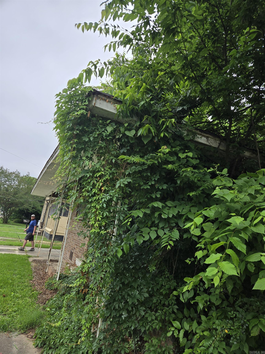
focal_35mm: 23
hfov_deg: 58.9
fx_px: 235
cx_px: 132
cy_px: 177
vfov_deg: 73.9
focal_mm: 5.4
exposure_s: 1/556
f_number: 1.8
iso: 25
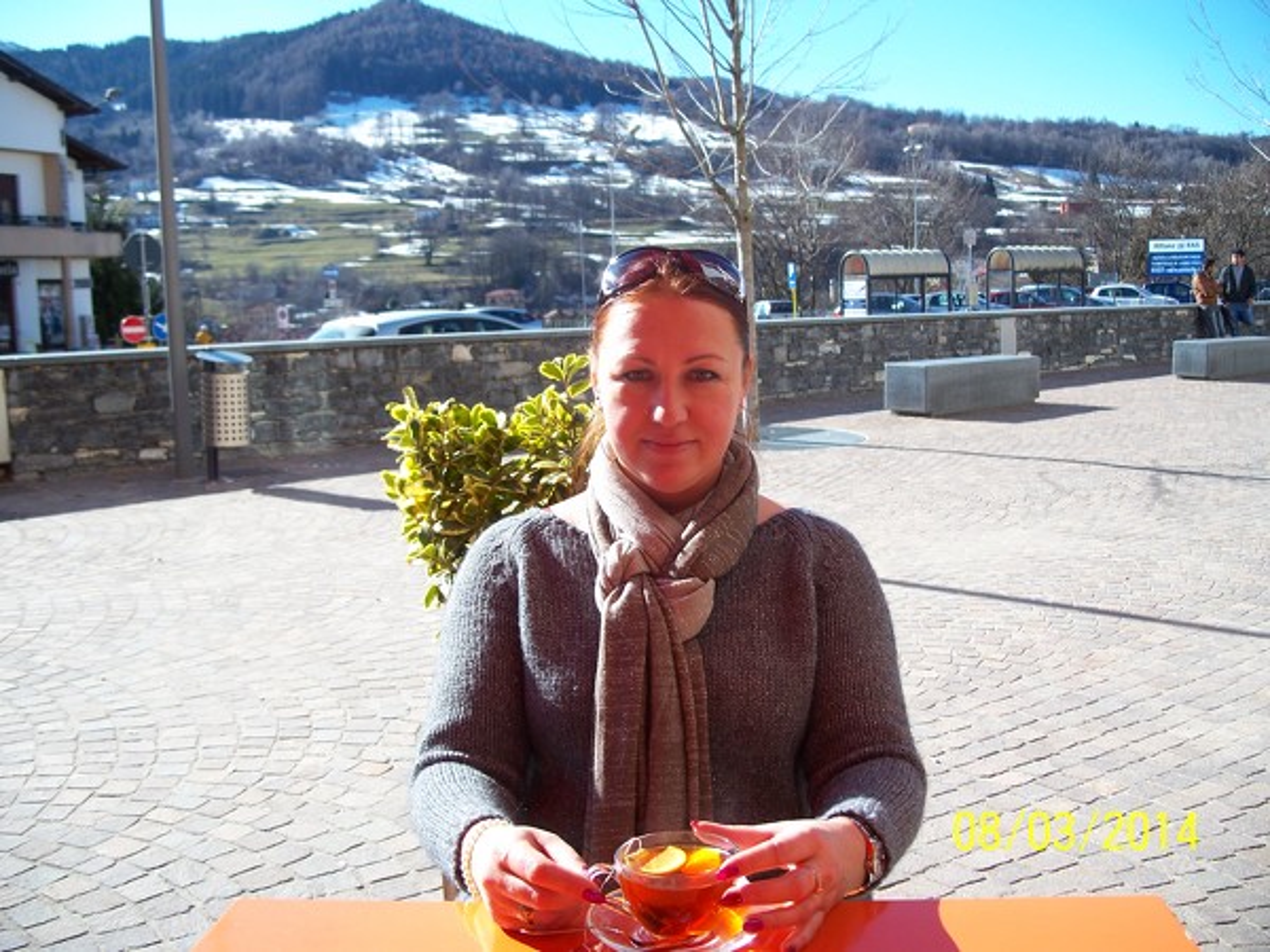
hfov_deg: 50.1
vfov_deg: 38.7
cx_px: 635
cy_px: 476
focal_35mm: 37
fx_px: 1357
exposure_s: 1/400
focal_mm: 7.8
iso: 64
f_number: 2.8
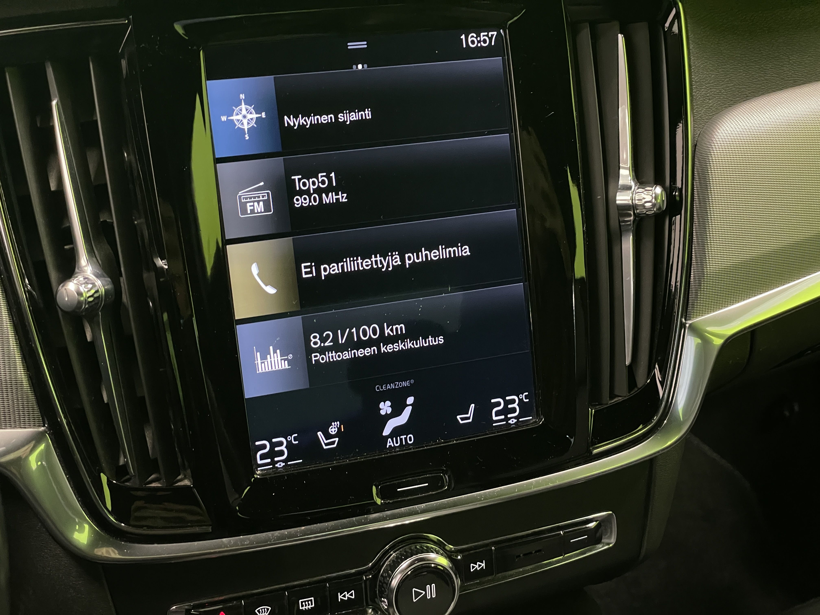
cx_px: 410
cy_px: 308
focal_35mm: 52
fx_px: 1232
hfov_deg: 36.8
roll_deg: -2.4
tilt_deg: -26.4
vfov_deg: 28.0
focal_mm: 6
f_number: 2
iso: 640
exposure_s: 1/33
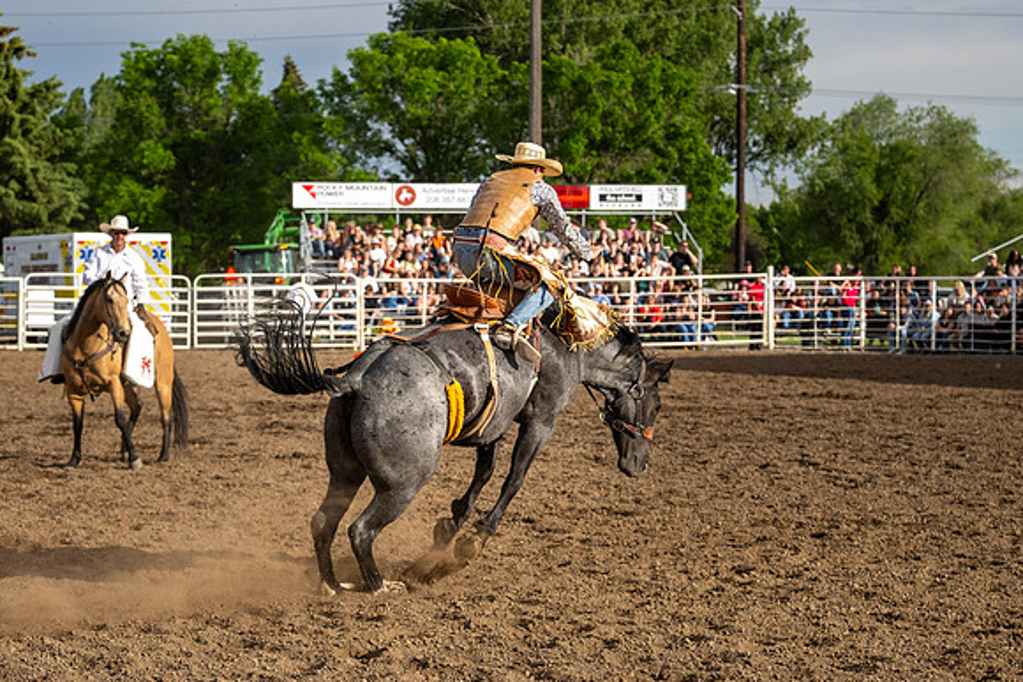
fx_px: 2647
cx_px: 468
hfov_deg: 21.9
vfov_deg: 14.7
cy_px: 327
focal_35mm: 93
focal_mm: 63
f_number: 3.5
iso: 1000
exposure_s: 1/10000
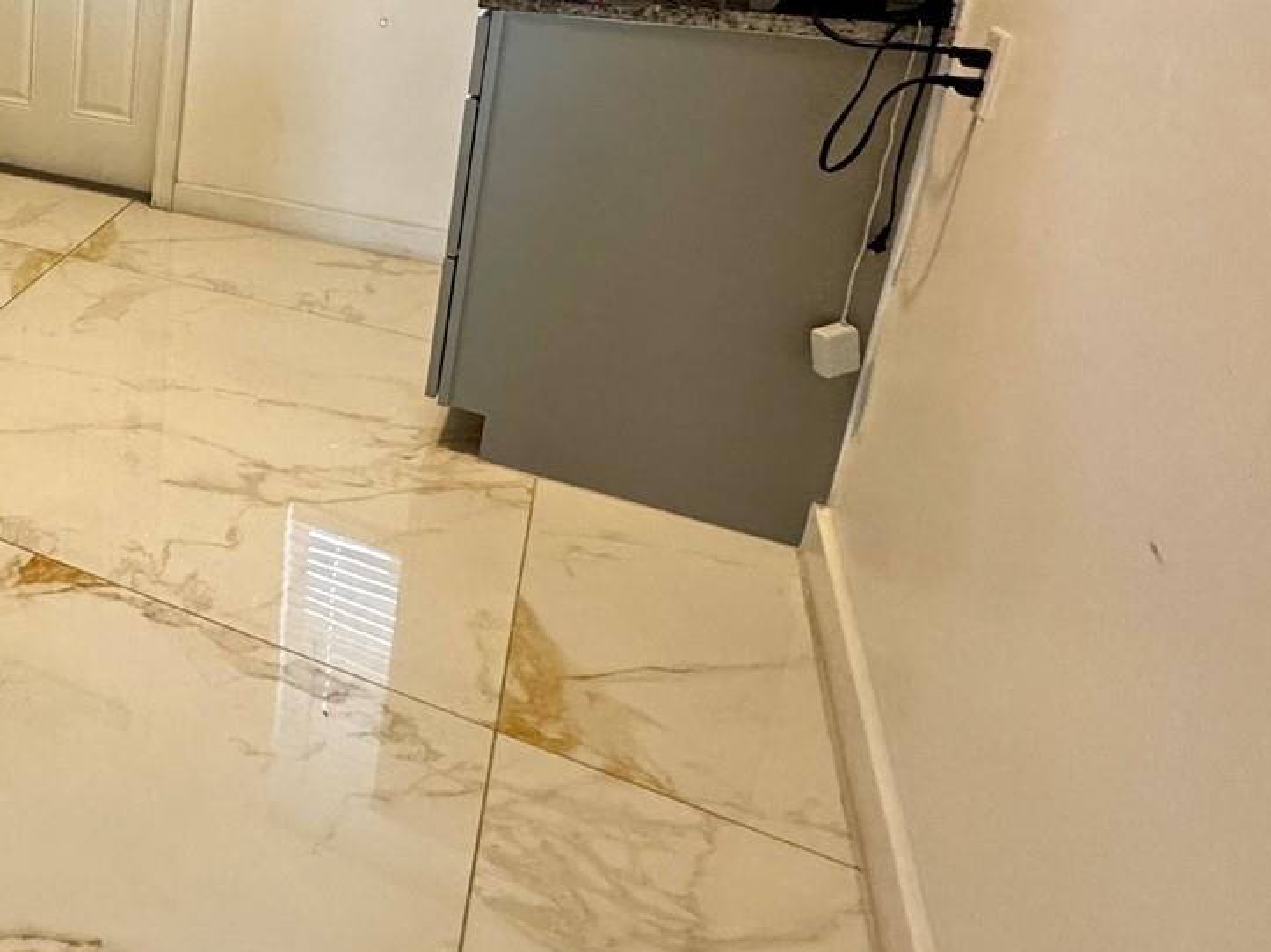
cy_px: 112
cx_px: -98
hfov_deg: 45.3
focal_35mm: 31
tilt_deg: -16.2
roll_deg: +0.2
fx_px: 1138
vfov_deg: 42.1
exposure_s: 1/60
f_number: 2.2
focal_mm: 2.22
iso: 250
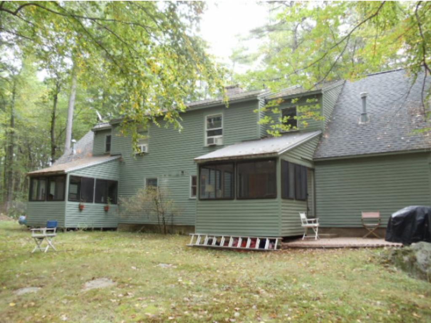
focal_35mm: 44
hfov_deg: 42.9
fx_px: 548
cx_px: 216
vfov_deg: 32.9
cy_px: 162
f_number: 3.5
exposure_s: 1/30
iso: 100
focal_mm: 6
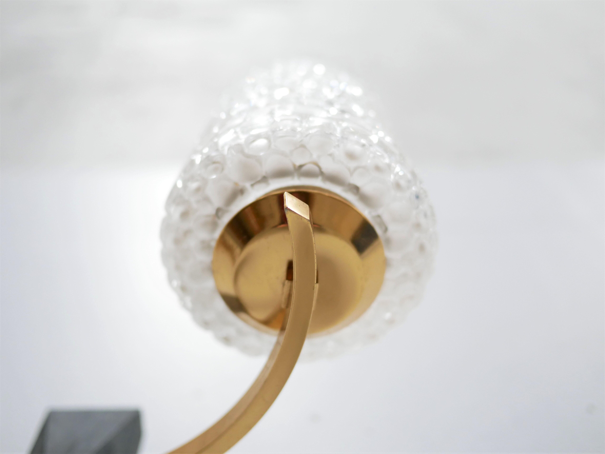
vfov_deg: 36.0
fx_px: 699
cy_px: 227
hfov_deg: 46.8
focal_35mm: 40
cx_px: 302
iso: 640
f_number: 1.7
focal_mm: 20
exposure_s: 1/60
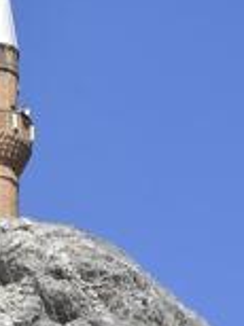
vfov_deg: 5.4
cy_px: 294
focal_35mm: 370
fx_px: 3484
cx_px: -65
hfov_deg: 4.0
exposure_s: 1/1000
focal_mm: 75
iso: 360
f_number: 8
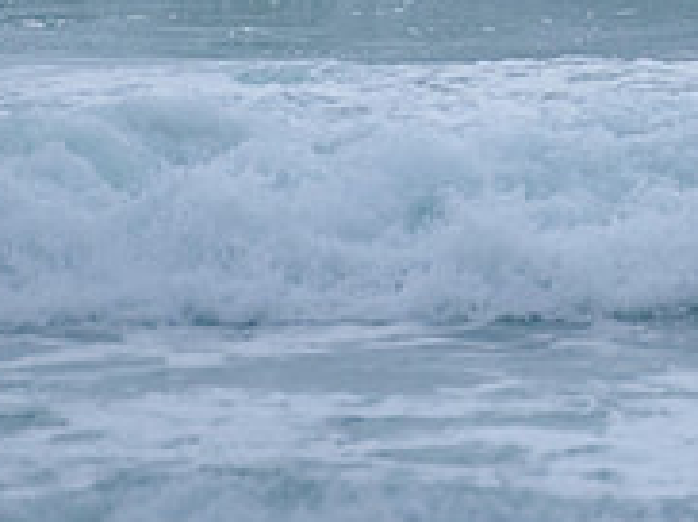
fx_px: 37859
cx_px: 1058
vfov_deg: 0.8
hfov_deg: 1.1
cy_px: -263
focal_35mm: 1880
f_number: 5.6
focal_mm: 500
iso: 1600
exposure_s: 1/2000
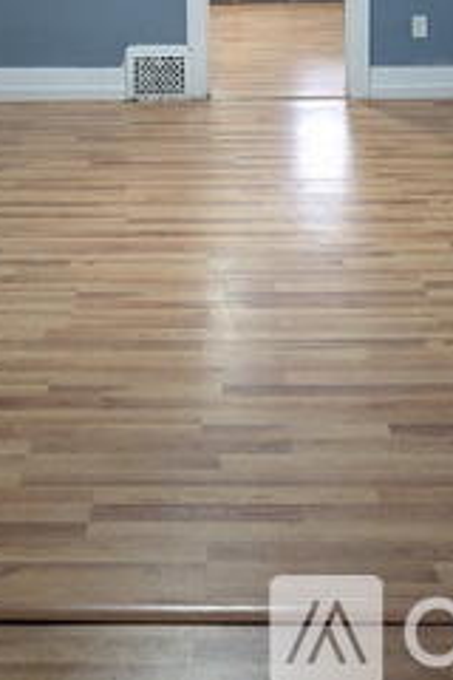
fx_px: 981
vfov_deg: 34.3
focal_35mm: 52
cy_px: -20
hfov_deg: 26.0
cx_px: 195
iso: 68
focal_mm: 6.9
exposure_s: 1/24
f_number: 1.68
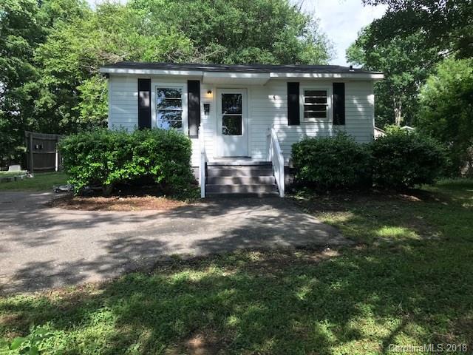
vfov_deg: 49.7
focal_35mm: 28
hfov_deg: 63.4
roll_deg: +1.5
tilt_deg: +0.2
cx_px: 236
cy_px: 178
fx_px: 383
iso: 20
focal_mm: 3.99
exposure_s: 1/626
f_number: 1.8
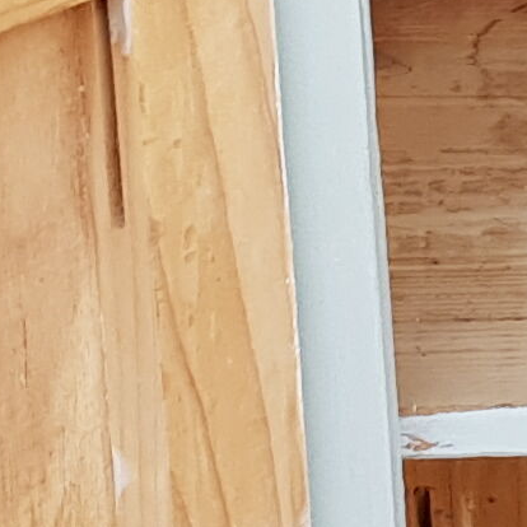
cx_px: 416
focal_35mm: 224
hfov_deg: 7.8
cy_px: -344
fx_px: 3858
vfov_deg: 7.6
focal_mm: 4.2
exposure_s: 1/60
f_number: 1.7
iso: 64
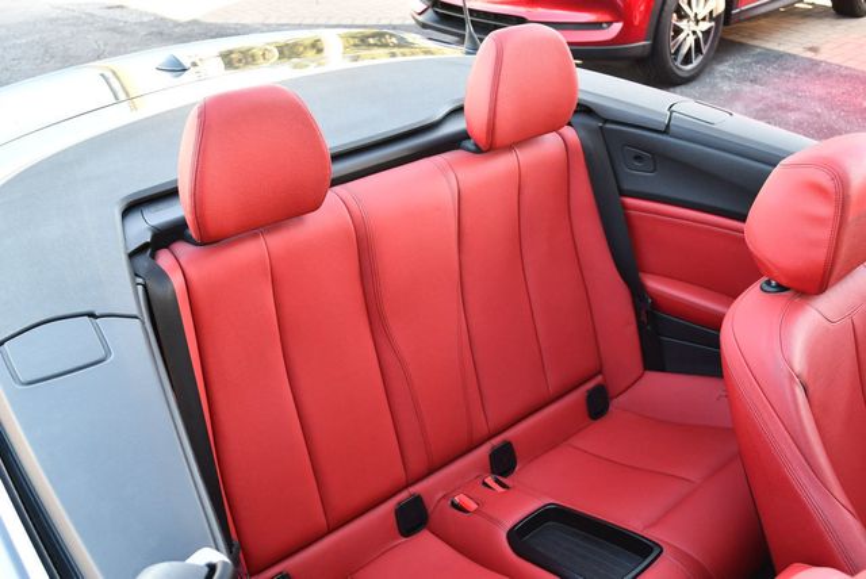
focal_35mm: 36
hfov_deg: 53.1
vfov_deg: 36.9
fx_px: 867
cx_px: 433
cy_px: 290
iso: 560
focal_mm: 18
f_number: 3.5
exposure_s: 1/250
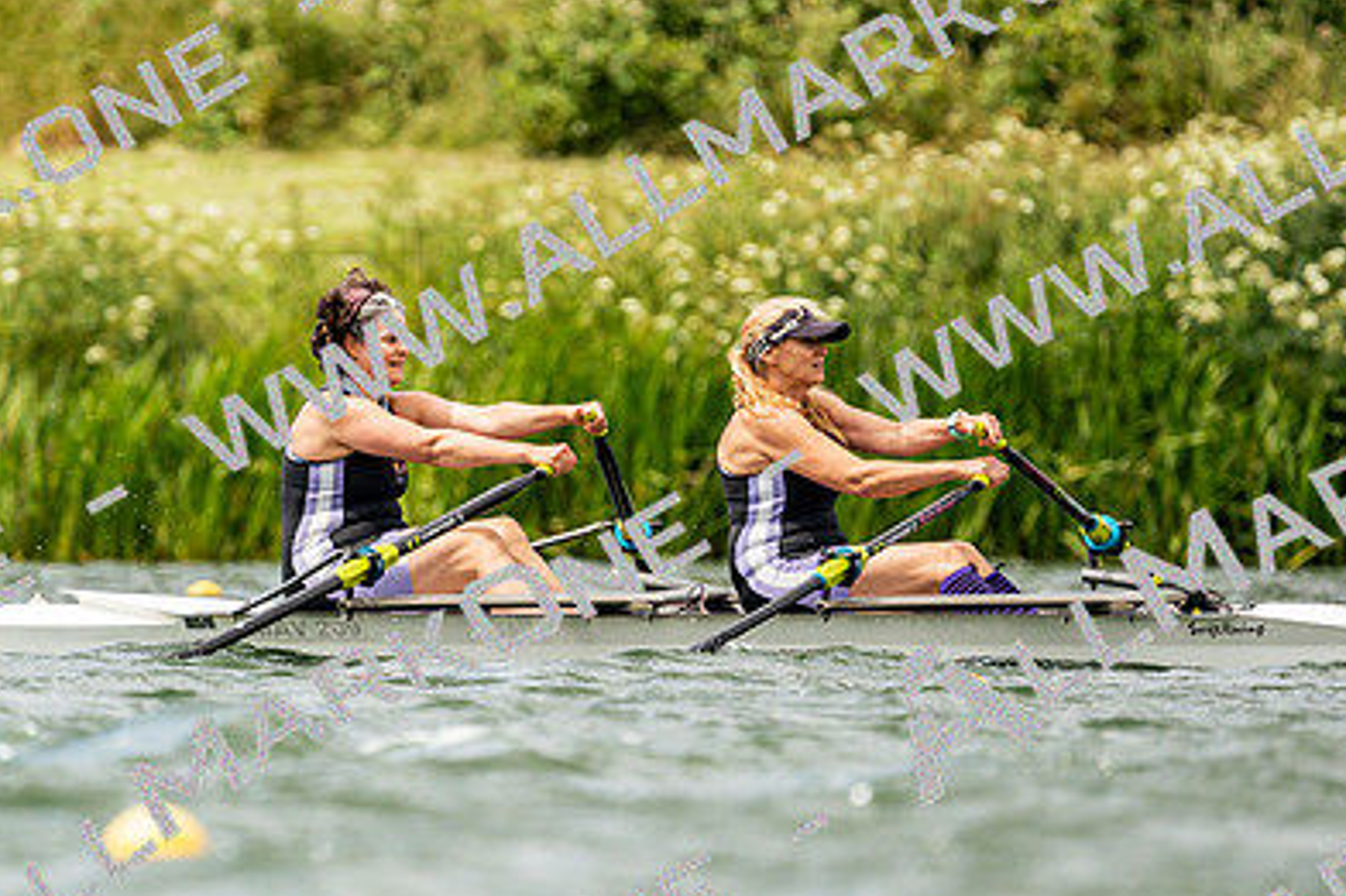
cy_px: 482
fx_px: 33186
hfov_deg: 2.3
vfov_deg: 1.5
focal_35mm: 888
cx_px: 608
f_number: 6.3
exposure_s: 1/2000
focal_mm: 600
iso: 400
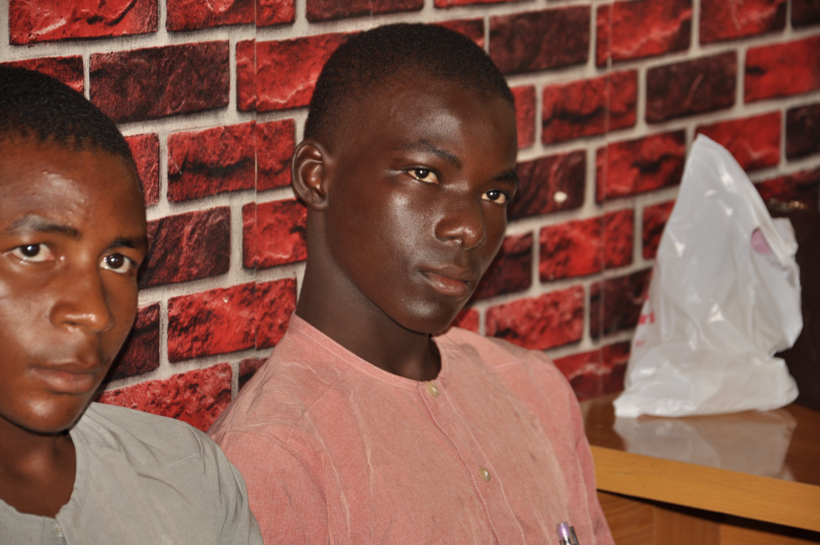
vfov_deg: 8.7
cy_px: 272
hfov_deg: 13.1
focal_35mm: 158
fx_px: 3583
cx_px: 410
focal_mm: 105
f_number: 5.6
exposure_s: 1/60
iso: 200
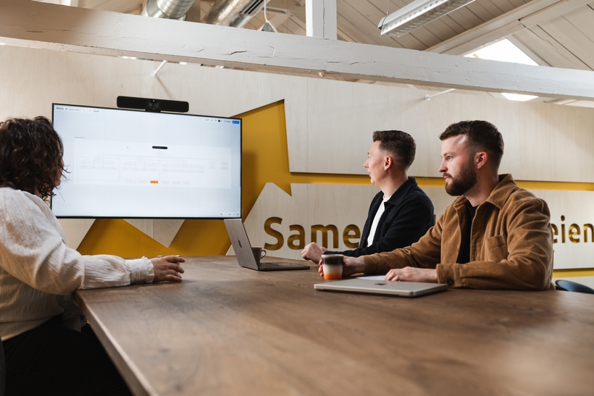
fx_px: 594
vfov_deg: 36.9
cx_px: 293
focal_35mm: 36
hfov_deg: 53.1
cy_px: 198
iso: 500
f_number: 2.8
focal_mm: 35
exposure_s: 1/125
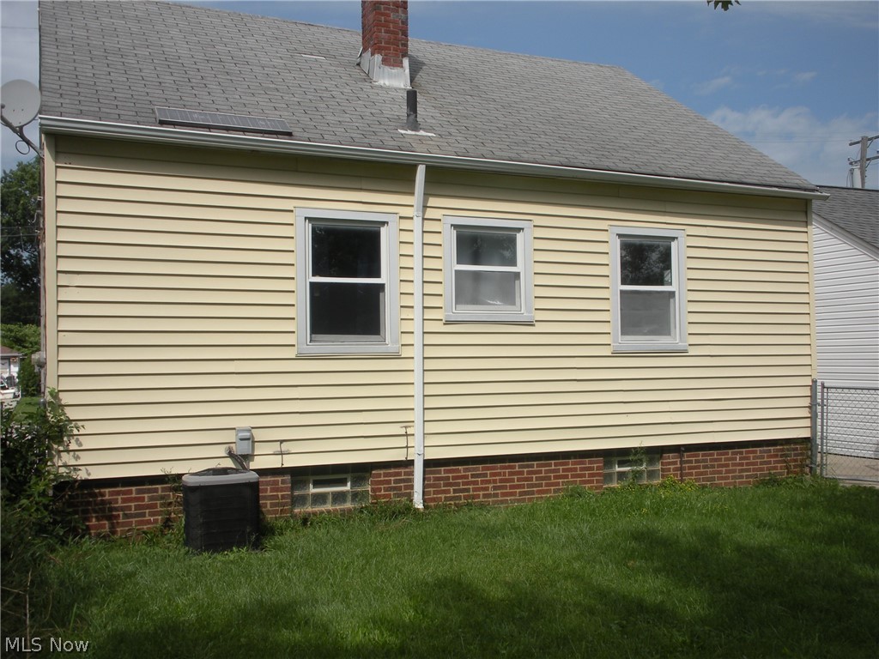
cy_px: 330
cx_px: 440
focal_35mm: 35
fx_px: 889
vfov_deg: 40.7
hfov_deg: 52.6
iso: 64
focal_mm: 6.3
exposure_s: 1/450
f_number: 5.6
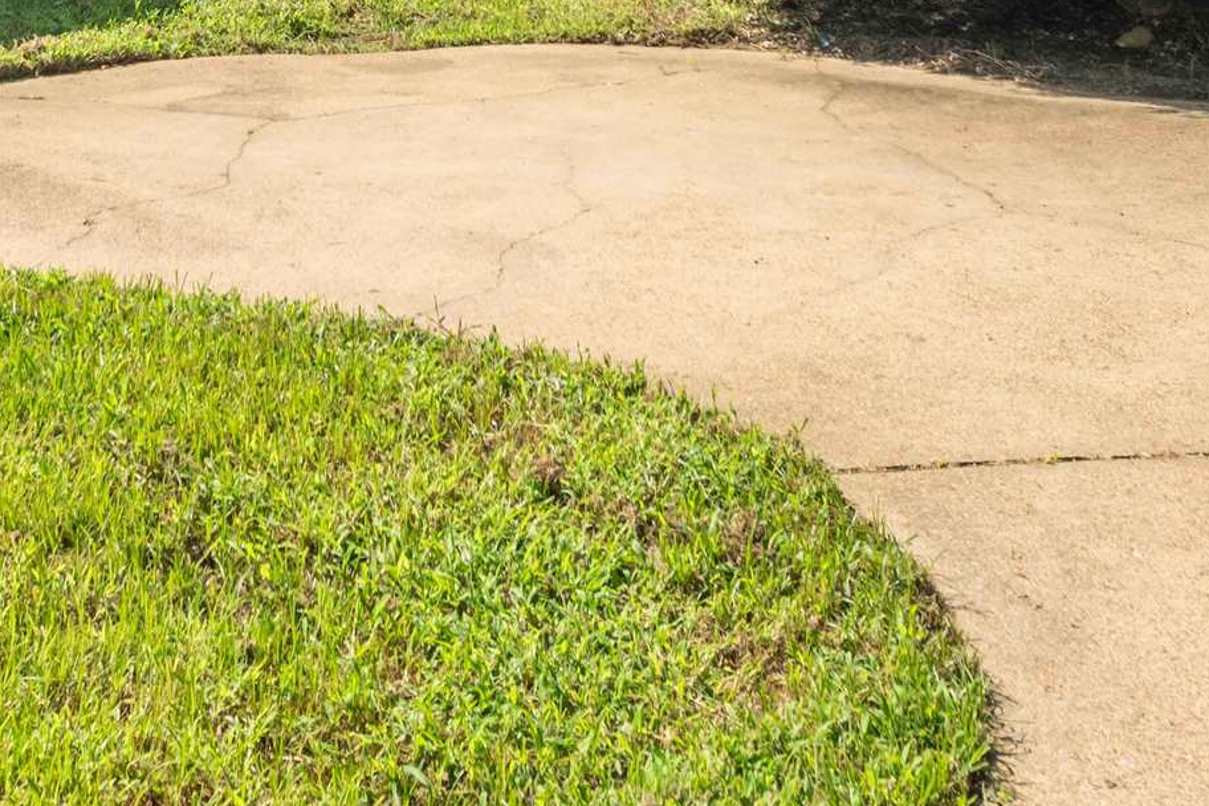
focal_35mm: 64
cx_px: 305
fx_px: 2149
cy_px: -460
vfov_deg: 18.4
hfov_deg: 30.9
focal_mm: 19
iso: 400
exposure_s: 1/125
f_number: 11
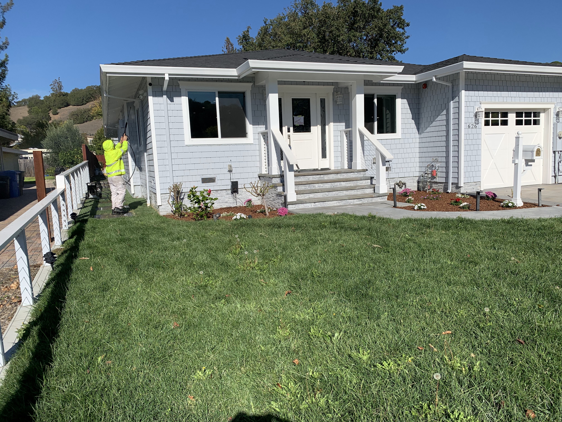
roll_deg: +2.9
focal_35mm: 26
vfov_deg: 53.1
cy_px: 211
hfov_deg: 67.3
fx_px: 422
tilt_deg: -7.8
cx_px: 281
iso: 25
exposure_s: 1/4098
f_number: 1.8
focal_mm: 4.25
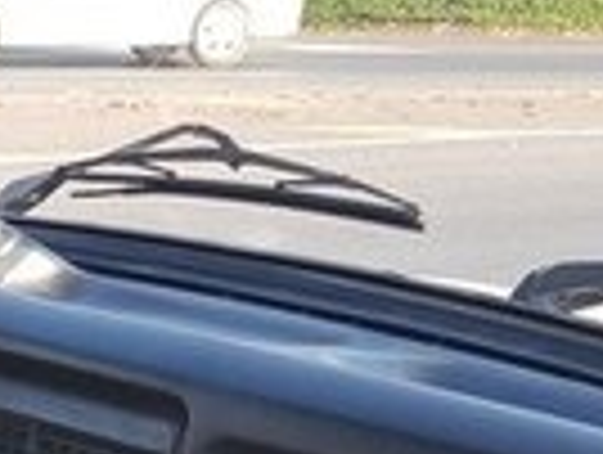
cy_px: 1005
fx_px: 2234
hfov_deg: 14.9
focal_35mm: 128
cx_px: -122
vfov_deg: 10.4
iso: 40
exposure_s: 1/123
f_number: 1.7
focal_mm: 4.2
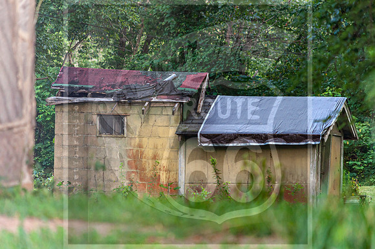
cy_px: 124
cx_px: 188
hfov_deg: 5.7
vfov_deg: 3.8
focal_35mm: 360
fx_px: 3745
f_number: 5.3
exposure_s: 1/60
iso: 200
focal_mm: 240
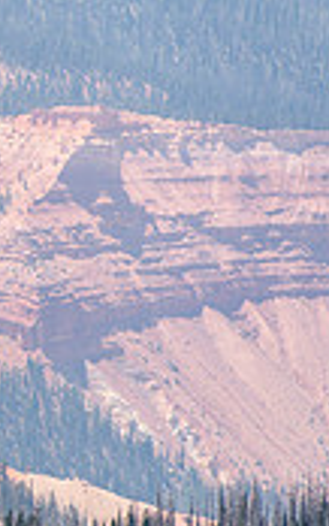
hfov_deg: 1.9
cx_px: -525
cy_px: 253
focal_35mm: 679
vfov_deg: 3.1
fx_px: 9725
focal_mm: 200
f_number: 7.1
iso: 100
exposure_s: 1/400
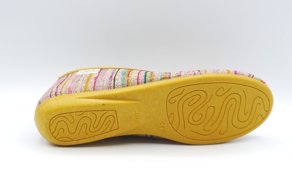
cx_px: 146
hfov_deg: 39.6
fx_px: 406
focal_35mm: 51
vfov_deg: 25.3
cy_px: 97
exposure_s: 1/200
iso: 100
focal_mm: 4.8
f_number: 4
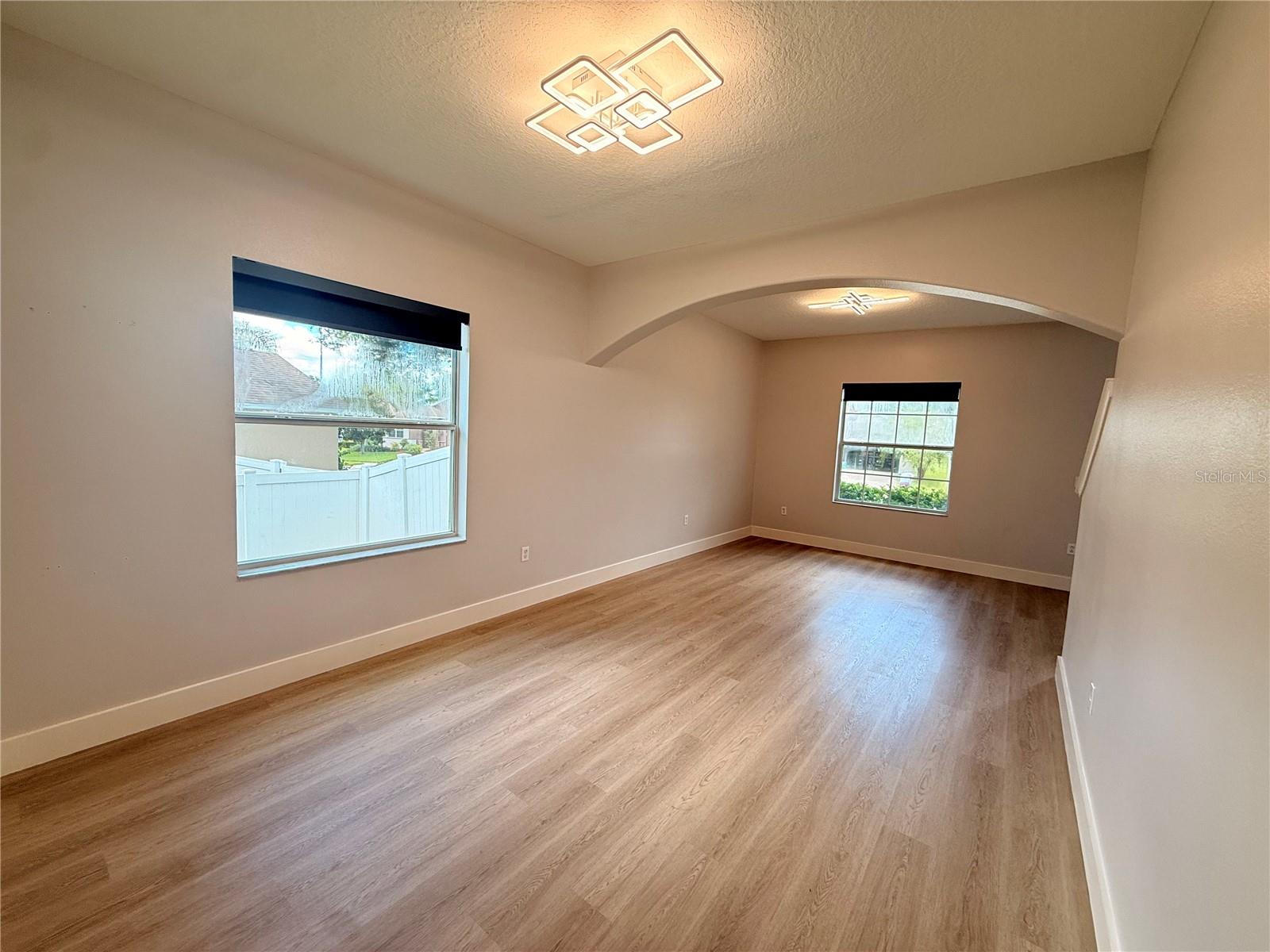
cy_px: 476
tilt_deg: -3.9
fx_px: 514
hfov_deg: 102.1
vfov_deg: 85.7
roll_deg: -2.7
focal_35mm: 14
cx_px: 635
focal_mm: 2.22
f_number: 2.2
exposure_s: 1/101
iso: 80
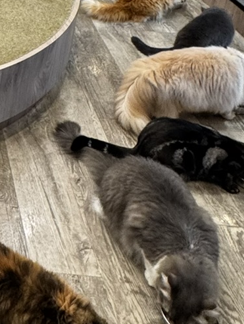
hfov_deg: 20.5
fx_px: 545
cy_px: -83
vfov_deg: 28.2
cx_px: -149
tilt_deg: -22.1
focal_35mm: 58
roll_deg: -0.1
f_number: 2.2
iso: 250
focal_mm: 2.22
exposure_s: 1/100
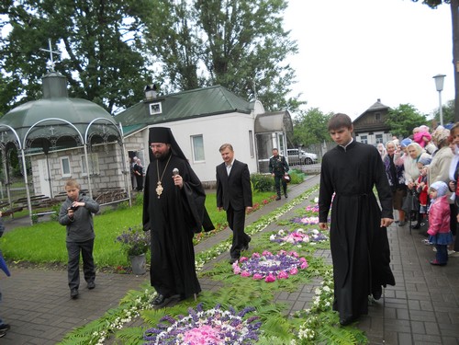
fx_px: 358
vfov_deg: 51.4
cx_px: 230
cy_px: 172
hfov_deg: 65.3
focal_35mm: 27
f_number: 3.2
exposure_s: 1/200
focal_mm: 4.9
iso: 80
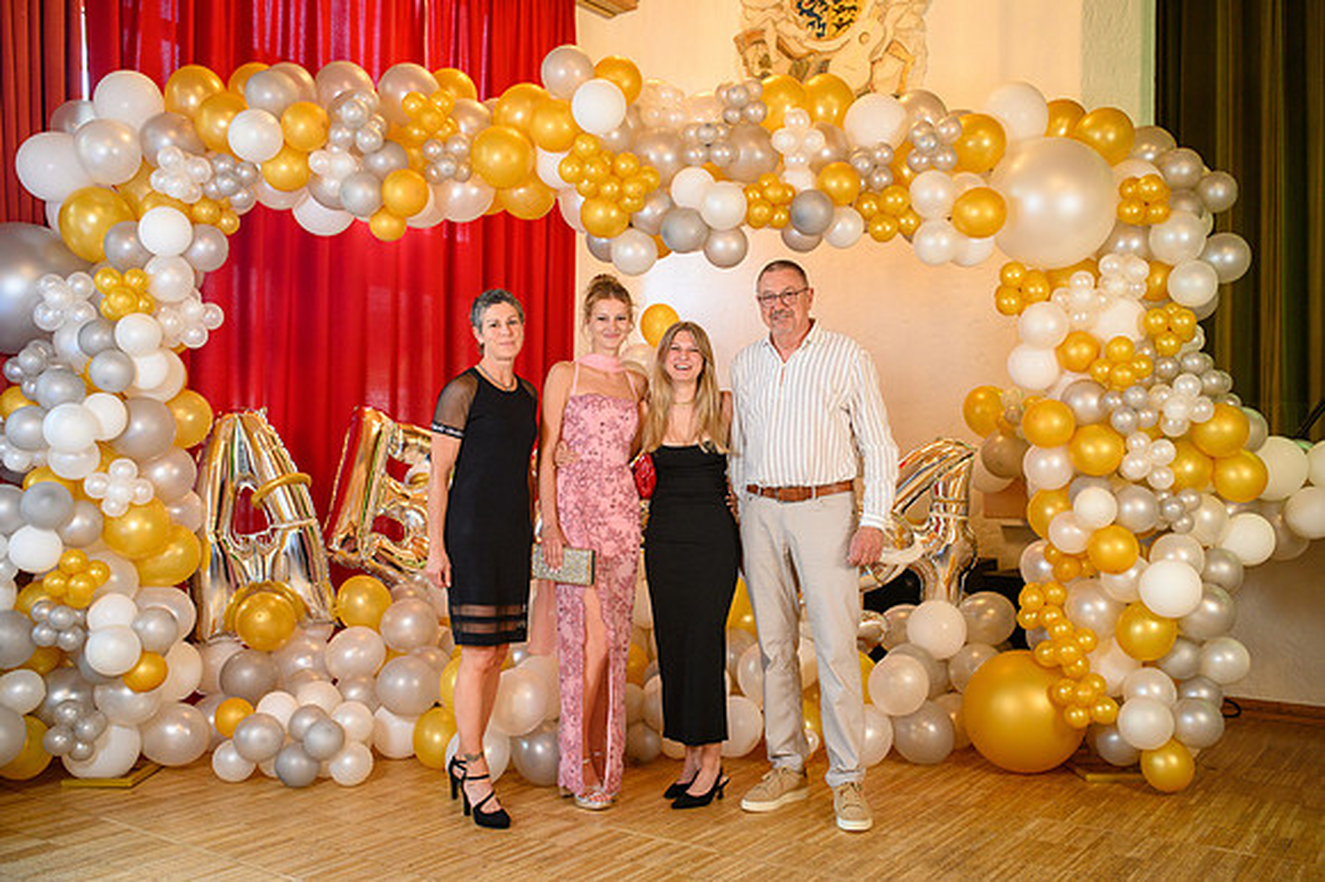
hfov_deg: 54.5
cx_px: 662
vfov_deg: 37.8
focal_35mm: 35
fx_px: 1287
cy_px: 441
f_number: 3.5
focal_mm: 35
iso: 1250
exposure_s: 1/100
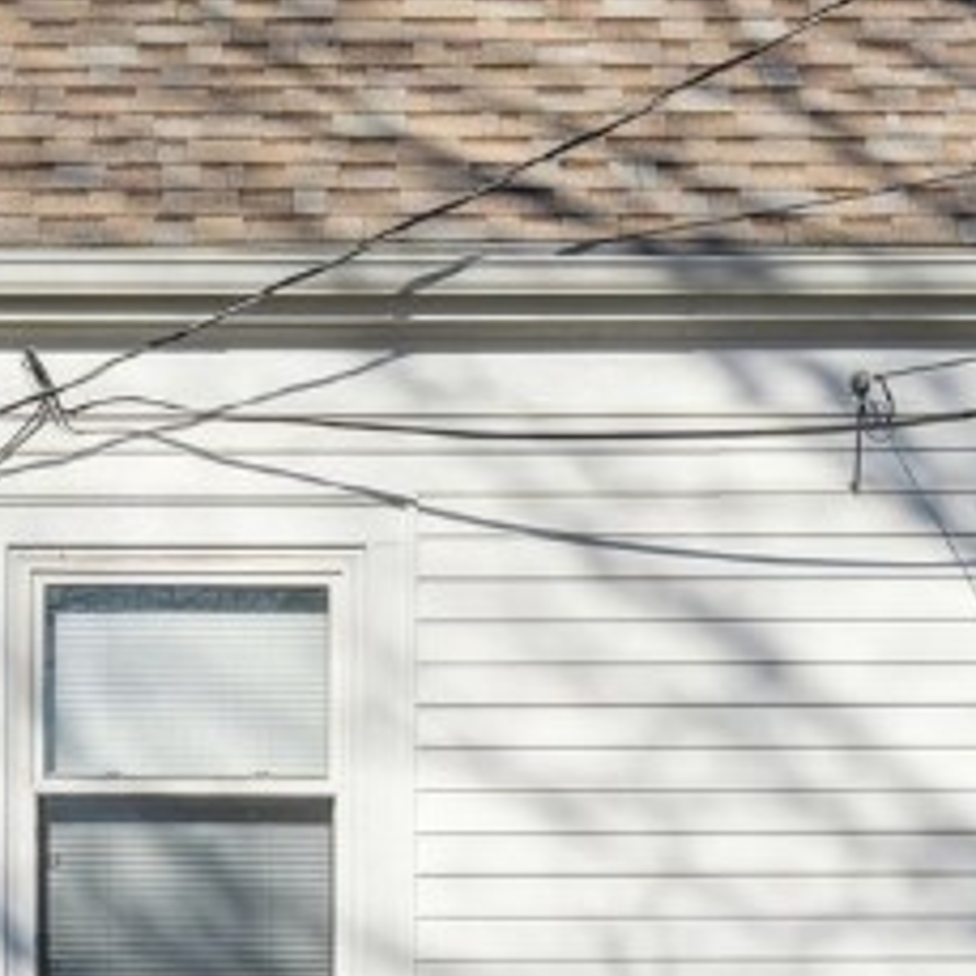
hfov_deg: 13.6
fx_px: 4083
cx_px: 209
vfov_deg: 13.6
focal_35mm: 128
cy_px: 592
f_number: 10
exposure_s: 1/1600
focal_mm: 30
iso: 400
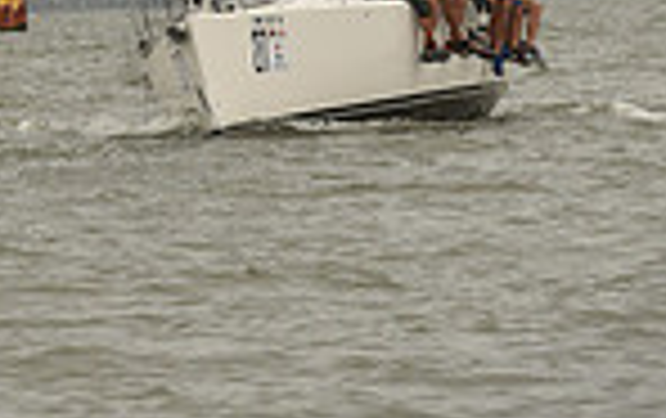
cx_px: -83
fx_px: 17378
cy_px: -832
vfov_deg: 1.4
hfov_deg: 2.2
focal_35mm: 956
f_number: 10
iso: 400
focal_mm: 240
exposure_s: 1/800
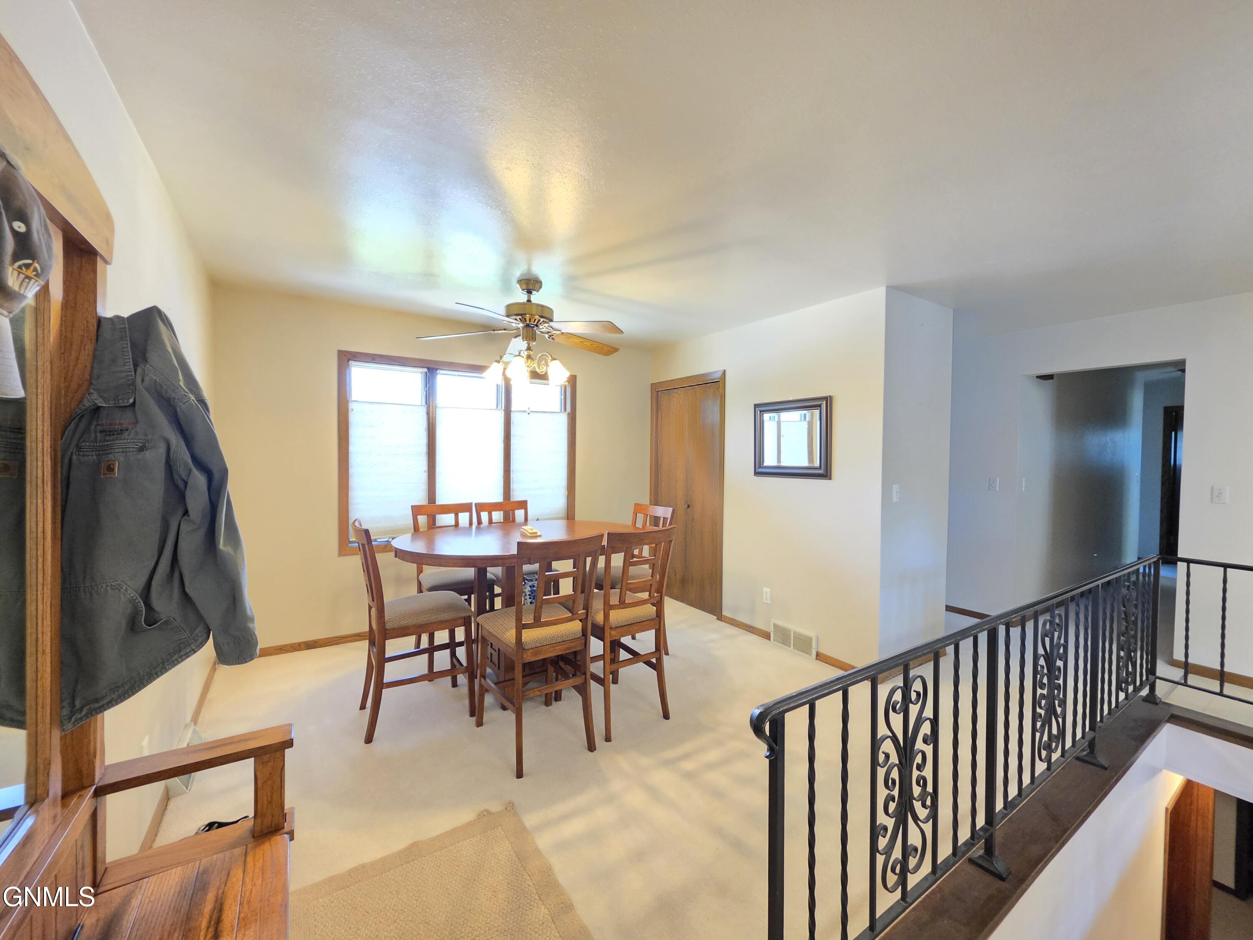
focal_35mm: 13
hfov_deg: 106.2
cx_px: 626
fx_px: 471
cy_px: 470
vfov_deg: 89.9
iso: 500
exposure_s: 1/60
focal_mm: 2.2
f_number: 1.9
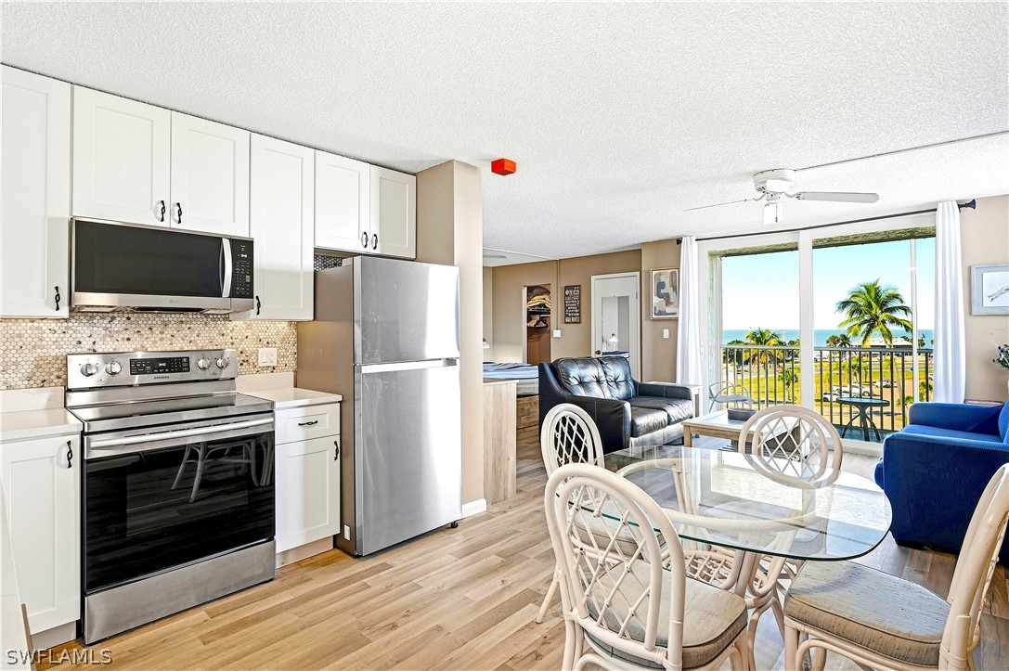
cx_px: 504
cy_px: 336
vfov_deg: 68.8
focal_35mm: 18
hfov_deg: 91.7
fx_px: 490
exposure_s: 1/250
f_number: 8
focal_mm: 17.5
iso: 100
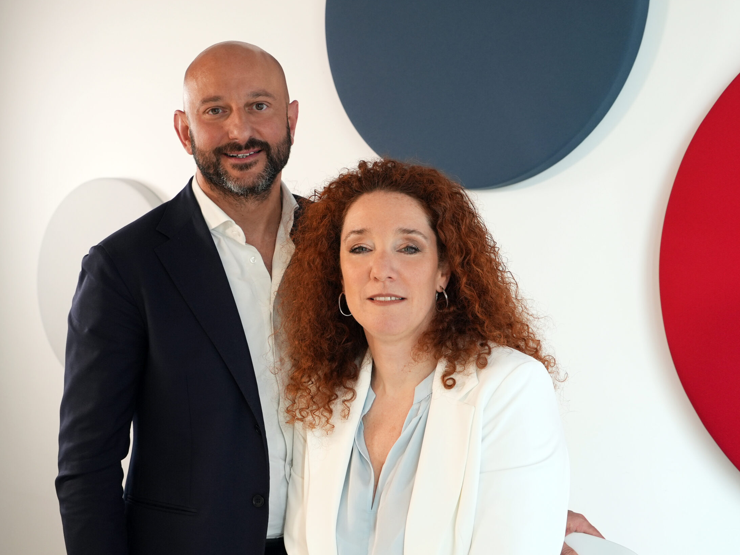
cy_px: 285
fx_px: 1154
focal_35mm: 54
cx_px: 355
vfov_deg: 27.0
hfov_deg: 35.5
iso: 800
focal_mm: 48
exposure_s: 1/100
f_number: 5.6
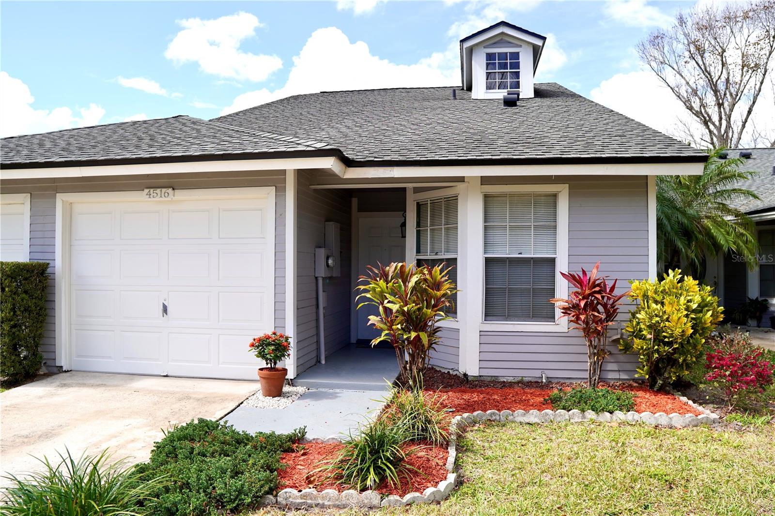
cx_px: 388
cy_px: 258
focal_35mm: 24
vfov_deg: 53.1
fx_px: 517
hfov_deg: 73.8
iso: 100
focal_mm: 16
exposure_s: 1/640
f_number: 3.5
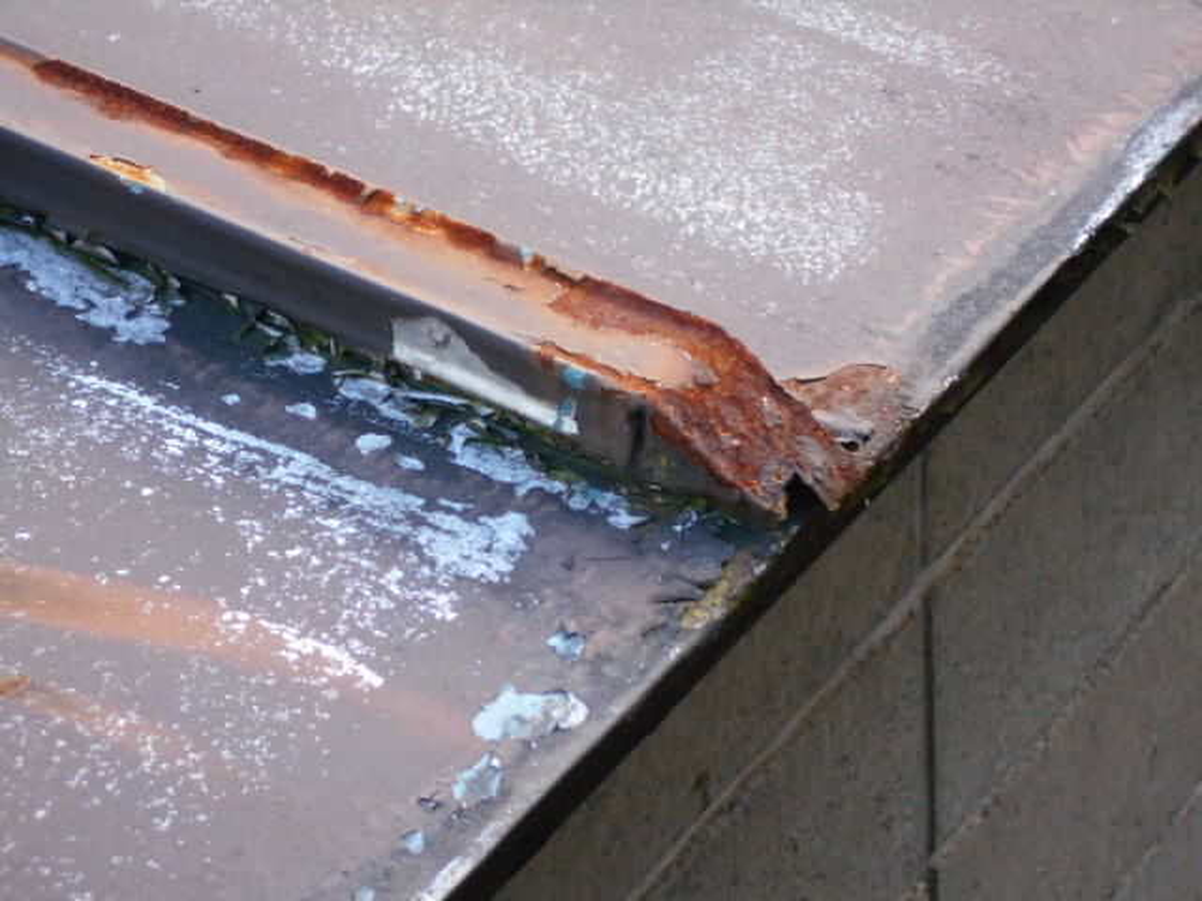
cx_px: 601
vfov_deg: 11.4
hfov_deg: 15.2
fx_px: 4514
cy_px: 450
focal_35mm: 130
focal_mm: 23
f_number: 6.5
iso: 400
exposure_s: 1/60
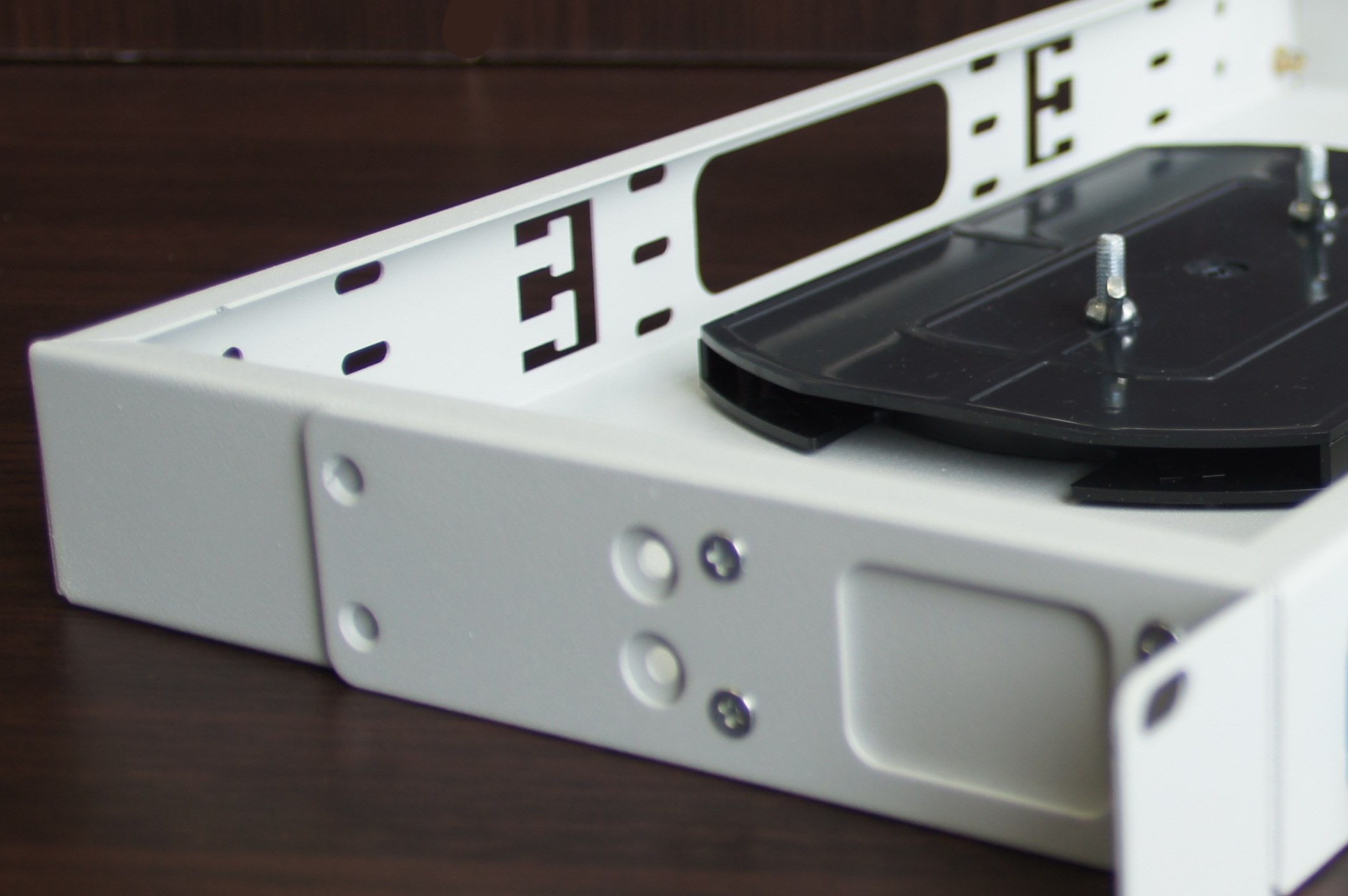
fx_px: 3142
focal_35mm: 84
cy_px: 432
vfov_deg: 16.2
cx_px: 1290
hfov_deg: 23.4
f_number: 3.5
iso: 100
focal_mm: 24
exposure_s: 1/40
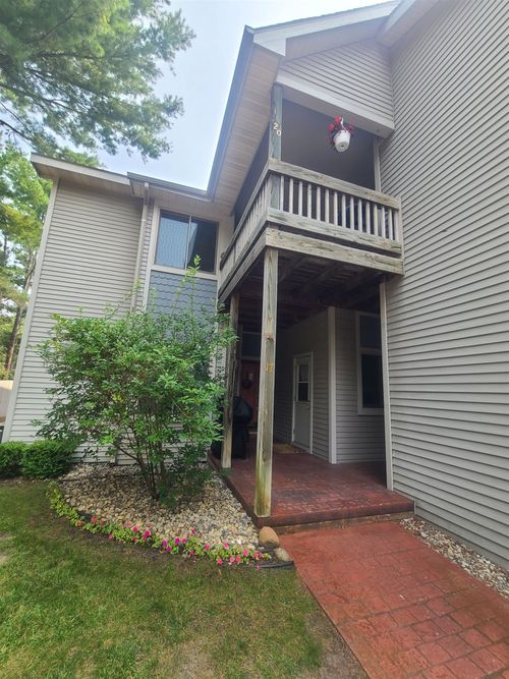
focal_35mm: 13
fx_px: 255
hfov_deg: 89.9
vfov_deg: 106.2
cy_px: 340
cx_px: 254
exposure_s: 1/300
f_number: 2.2
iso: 50
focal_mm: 2.2
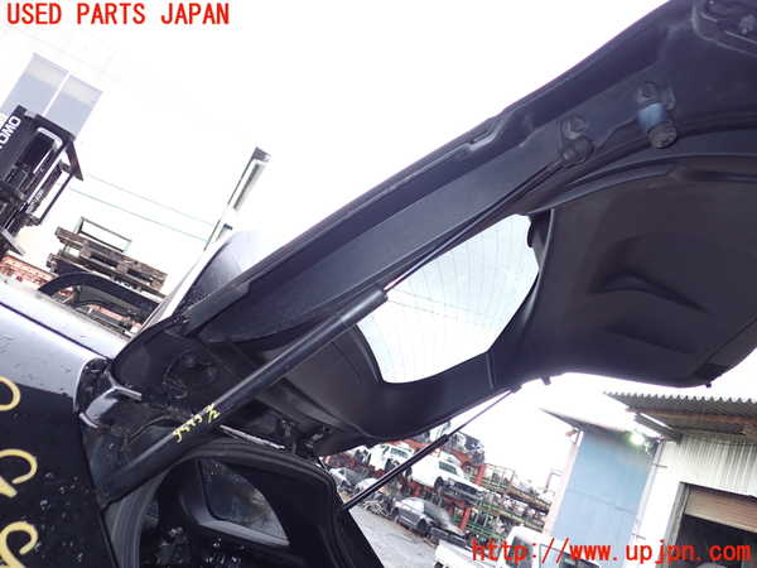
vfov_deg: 46.8
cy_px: 284
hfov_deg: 60.0
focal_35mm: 30
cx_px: 378
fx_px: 656
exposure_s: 1/60
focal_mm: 5.4
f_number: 2.3
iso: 100
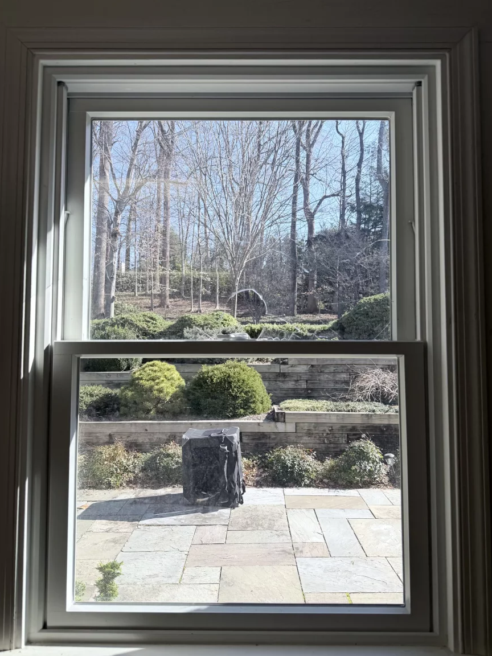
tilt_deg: +3.3
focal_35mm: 25
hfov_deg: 54.9
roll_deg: -0.3
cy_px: 330
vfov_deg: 69.4
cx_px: 246
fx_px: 474
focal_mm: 6.76
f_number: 1.78
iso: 80
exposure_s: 1/1139
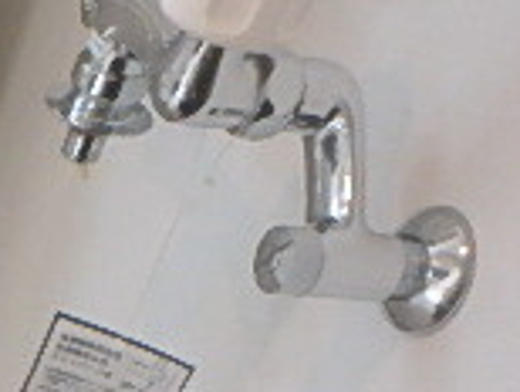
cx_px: -520
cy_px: 595
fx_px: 1309
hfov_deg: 16.8
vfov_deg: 15.6
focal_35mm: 87
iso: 200
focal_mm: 3.7
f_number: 3.5
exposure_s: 1/30
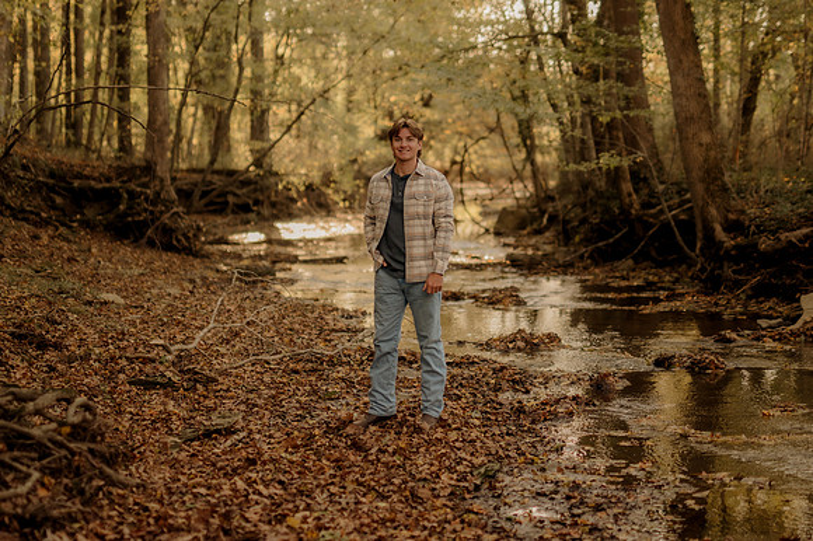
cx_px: 406
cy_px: 270
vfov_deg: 18.2
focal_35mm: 75
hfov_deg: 27.0
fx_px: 1693
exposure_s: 1/400
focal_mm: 50
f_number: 1.4
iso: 200
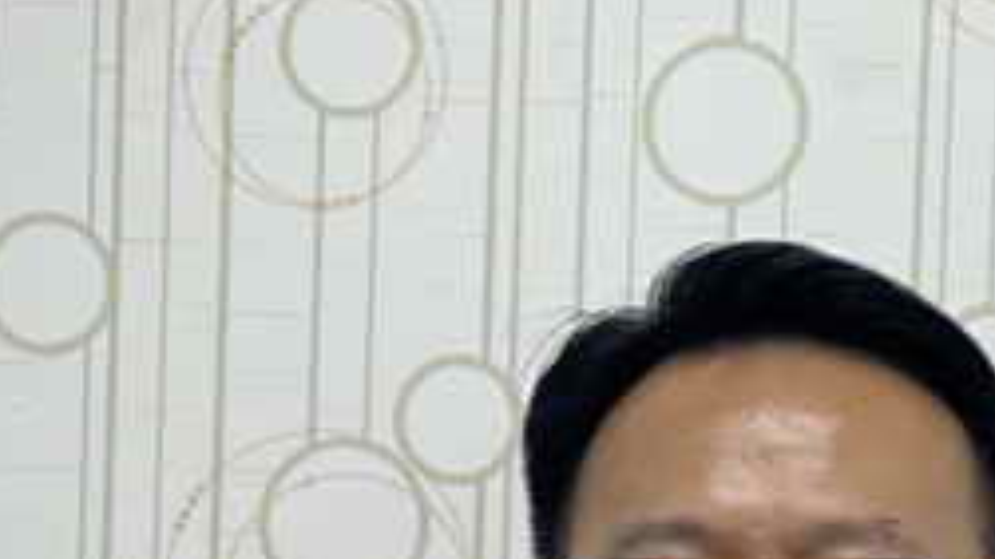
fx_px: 5486
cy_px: 1100
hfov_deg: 10.4
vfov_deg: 5.7
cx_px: 515
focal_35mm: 208
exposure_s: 1/120
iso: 160
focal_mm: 7.5
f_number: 2.2
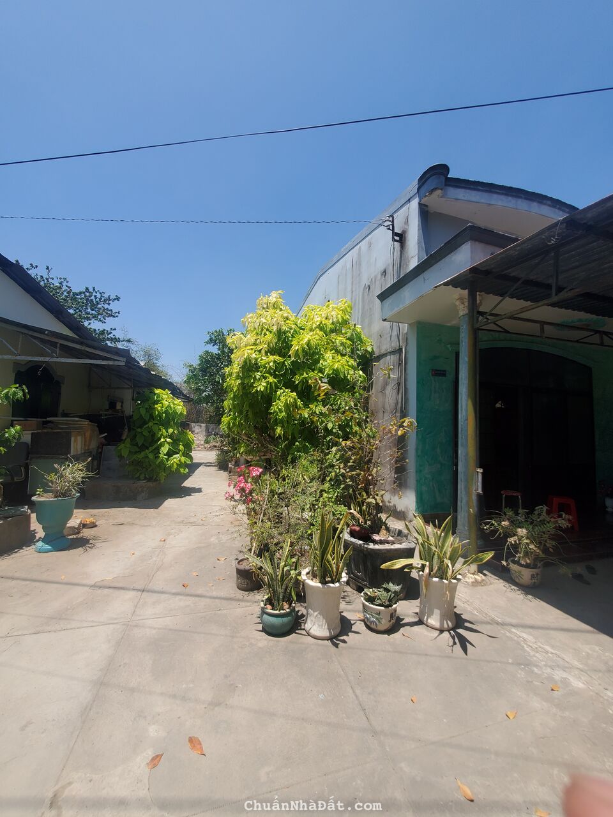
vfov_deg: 106.2
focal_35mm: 13
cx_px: 306
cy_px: 408
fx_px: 307
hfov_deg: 89.9
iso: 50
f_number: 2.2
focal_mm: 1.8
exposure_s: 1/1081
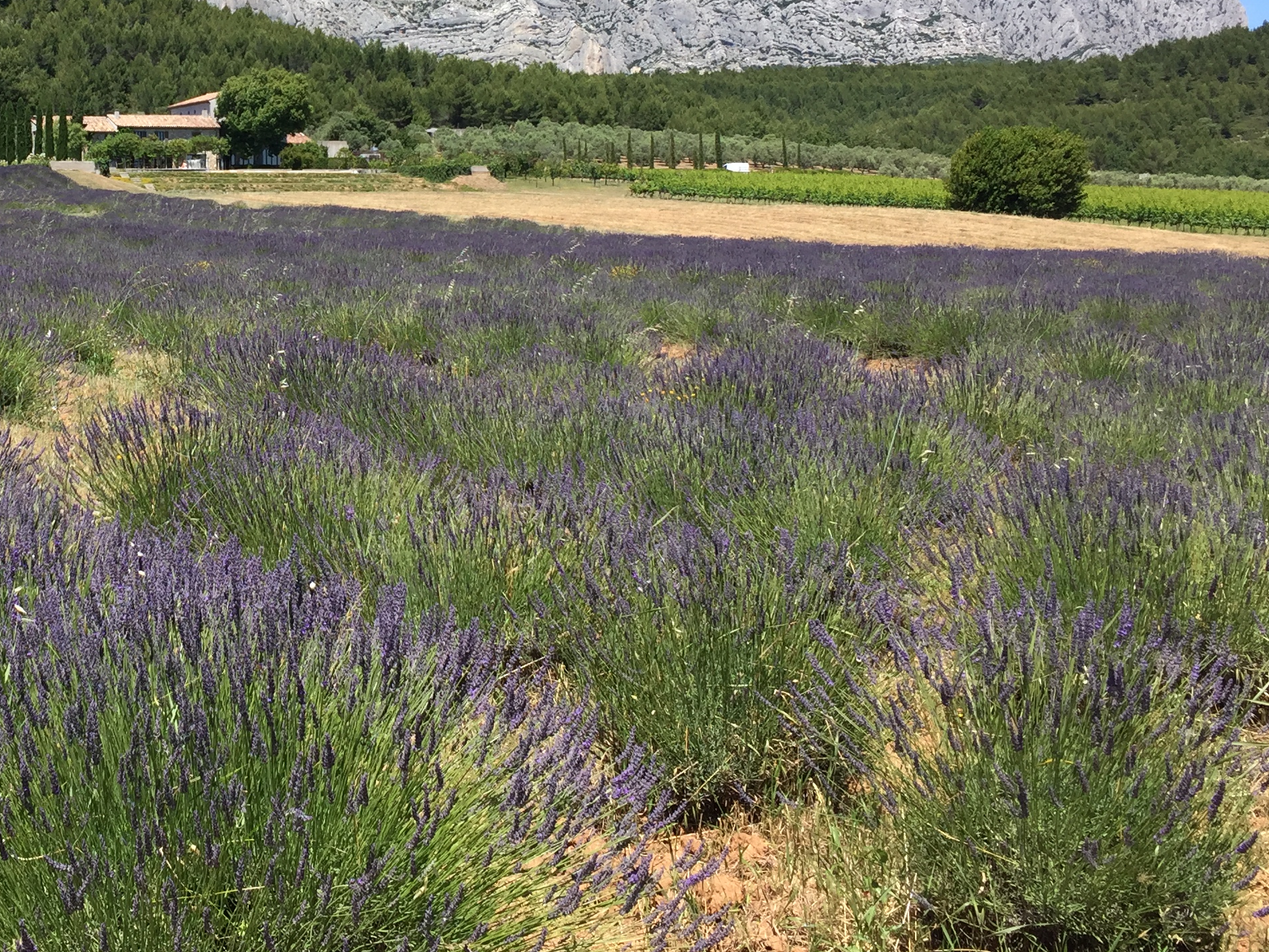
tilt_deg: +1.4
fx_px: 1833
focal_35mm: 50
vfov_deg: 28.5
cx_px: 233
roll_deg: -0.5
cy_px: 186
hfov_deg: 36.7
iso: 32
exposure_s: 1/1364
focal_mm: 4.15
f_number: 2.2
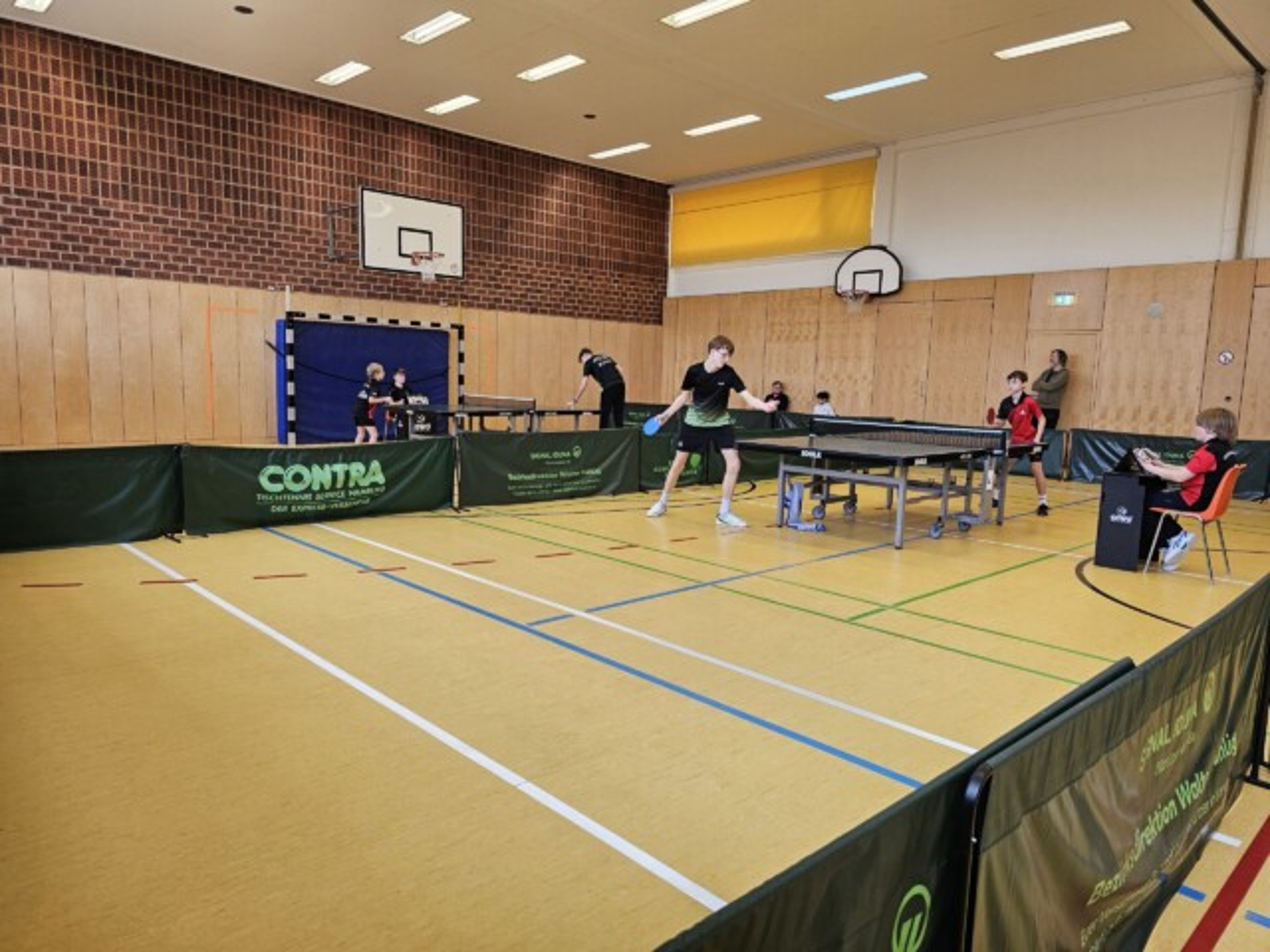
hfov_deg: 73.9
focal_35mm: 23
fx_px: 844
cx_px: 635
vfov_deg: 58.9
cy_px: 476
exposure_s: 1/100
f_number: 1.7
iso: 80
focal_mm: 6.3
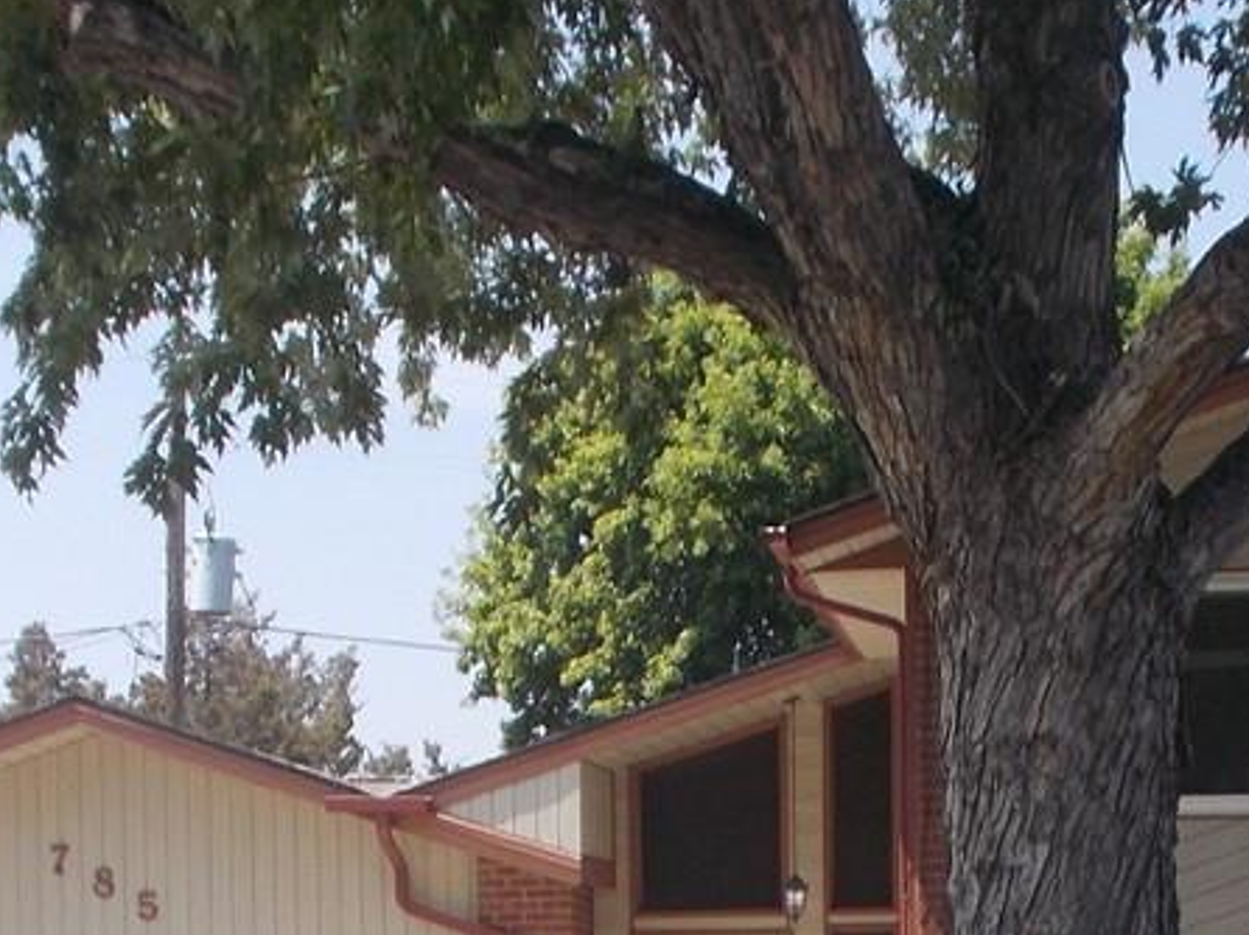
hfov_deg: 16.1
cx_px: 818
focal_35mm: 122
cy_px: 1305
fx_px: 4400
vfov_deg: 11.7
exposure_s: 1/80
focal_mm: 6
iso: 80
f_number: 9.2
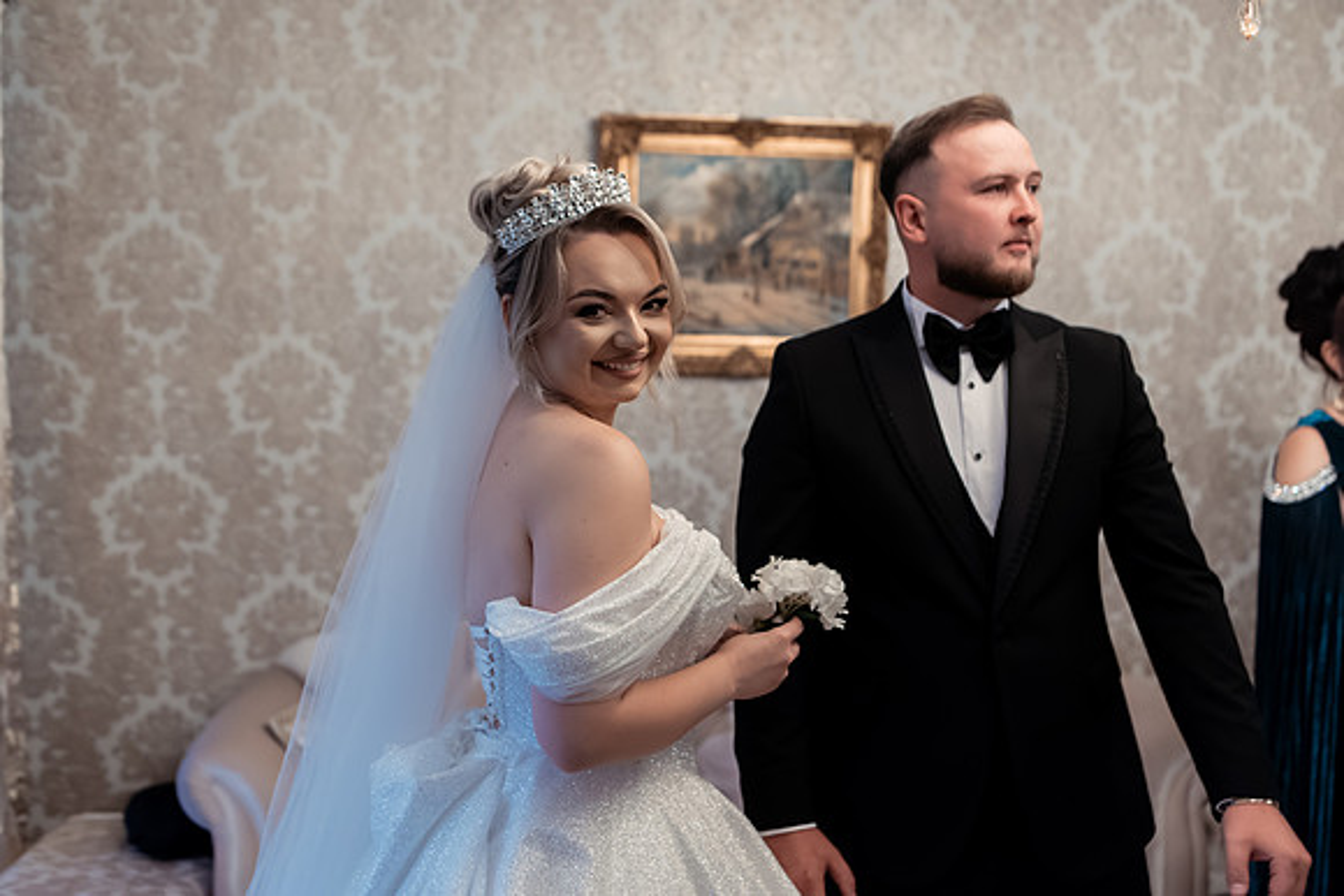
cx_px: 672
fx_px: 1307
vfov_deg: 37.9
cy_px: 448
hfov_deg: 54.4
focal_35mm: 35
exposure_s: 1/250
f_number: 2.5
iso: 1600
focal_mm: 35
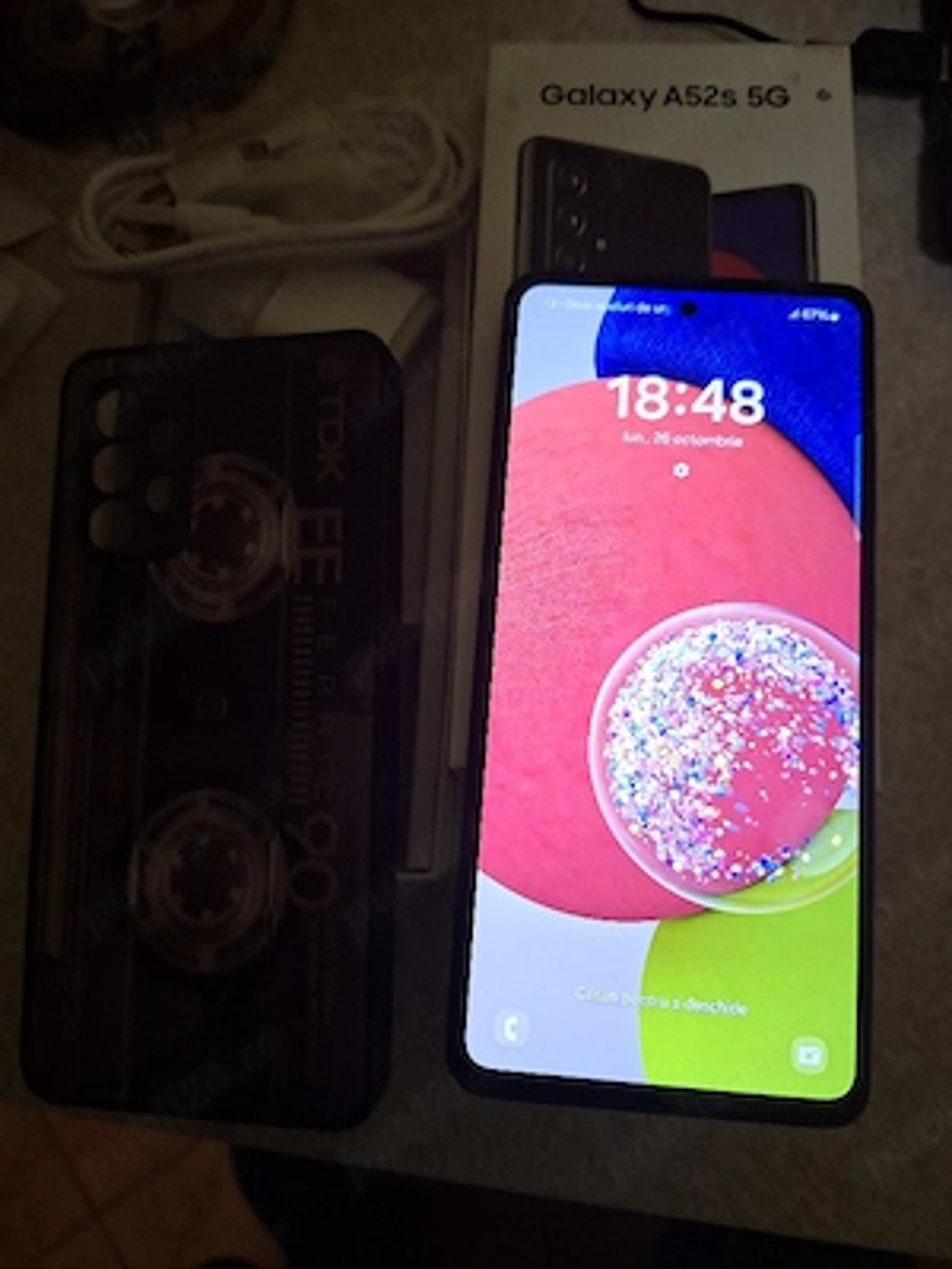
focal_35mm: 23
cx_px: 476
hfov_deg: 58.9
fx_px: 843
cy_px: 634
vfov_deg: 73.9
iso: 320
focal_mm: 5.54
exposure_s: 1/40
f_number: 1.8
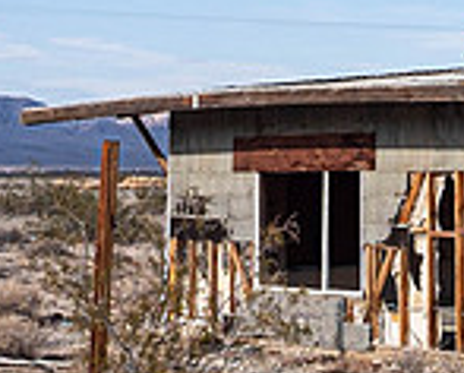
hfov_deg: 17.0
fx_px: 1471
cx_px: 579
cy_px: -41
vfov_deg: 14.1
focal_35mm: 107
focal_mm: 18
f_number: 8
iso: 200
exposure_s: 1/180
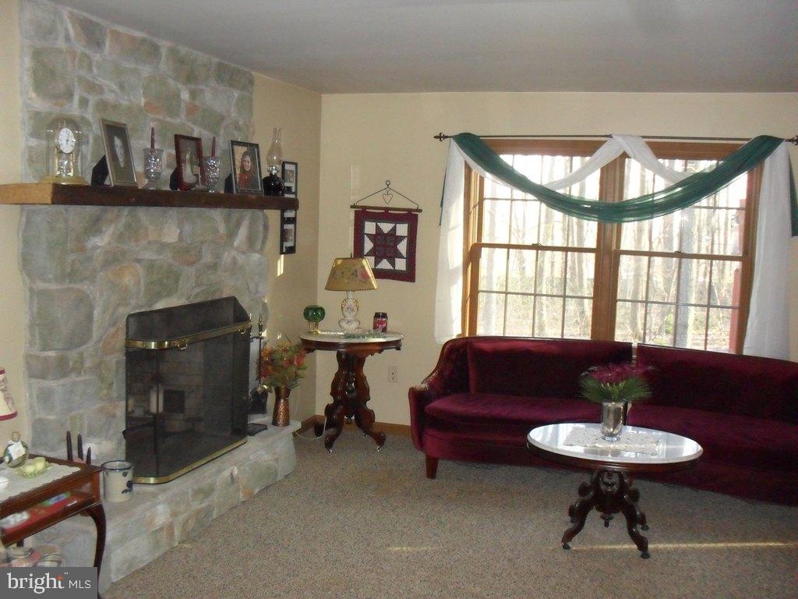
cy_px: 300
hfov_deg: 52.6
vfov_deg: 40.7
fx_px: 807
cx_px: 399
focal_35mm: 35
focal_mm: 6.3
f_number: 3.2
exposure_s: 1/45
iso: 400
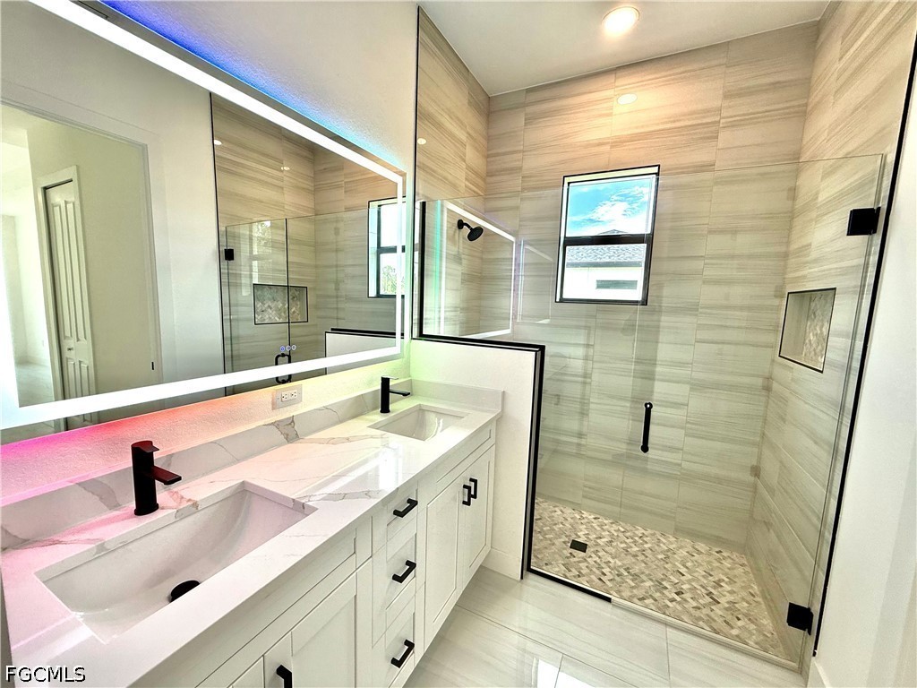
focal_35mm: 14
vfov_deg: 85.7
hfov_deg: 102.1
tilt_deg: -6.6
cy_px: 344
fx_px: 371
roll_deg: -2.0
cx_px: 458
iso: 64
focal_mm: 2.22
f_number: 2.2
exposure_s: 1/161
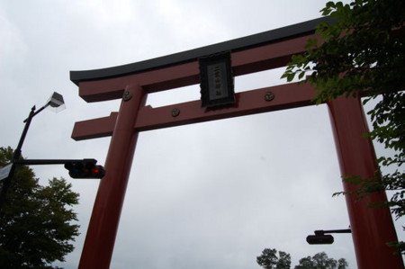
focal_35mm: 27
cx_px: 202
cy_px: 134
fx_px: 303
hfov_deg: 67.4
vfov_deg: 47.8
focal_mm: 18
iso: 200
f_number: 11
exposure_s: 1/500
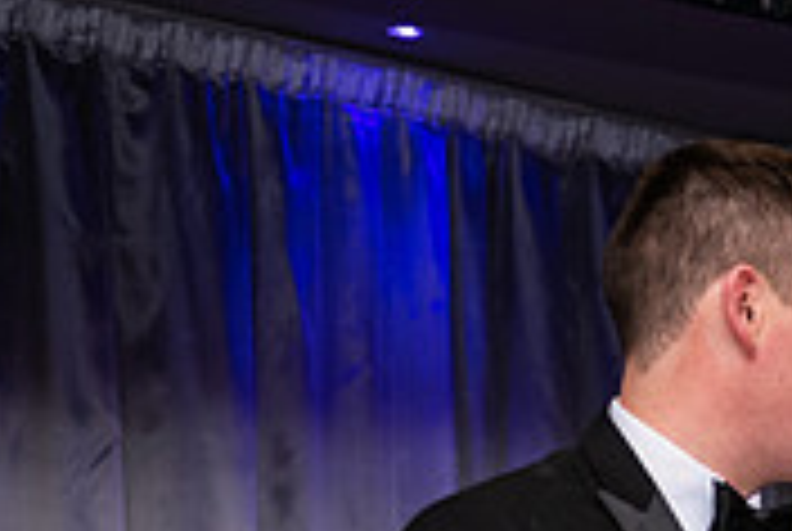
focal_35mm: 148
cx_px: 1188
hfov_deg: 13.1
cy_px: 830
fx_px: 3261
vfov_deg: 9.0
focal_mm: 45
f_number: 3.5
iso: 640
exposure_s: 1/160
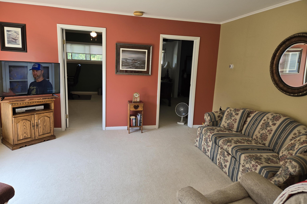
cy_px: 95
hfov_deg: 73.7
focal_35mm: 24
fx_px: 205
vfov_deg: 53.1
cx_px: 154
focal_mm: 5.4
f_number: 1.8
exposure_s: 1/180
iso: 80
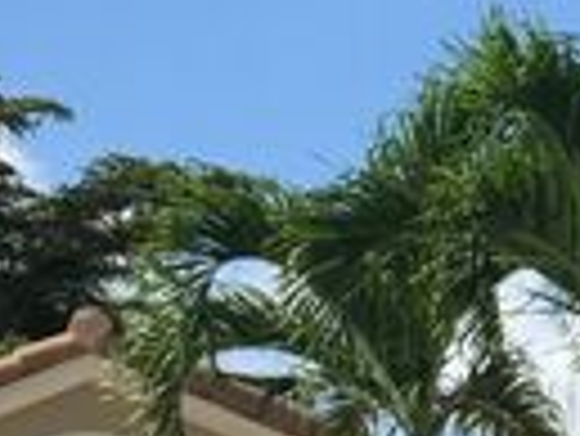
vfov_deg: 5.2
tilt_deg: +2.0
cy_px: 827
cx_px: 135
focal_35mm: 282
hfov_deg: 7.0
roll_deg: -0.1
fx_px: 4729
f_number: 2.8
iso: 20
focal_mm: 6.6
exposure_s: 1/1030
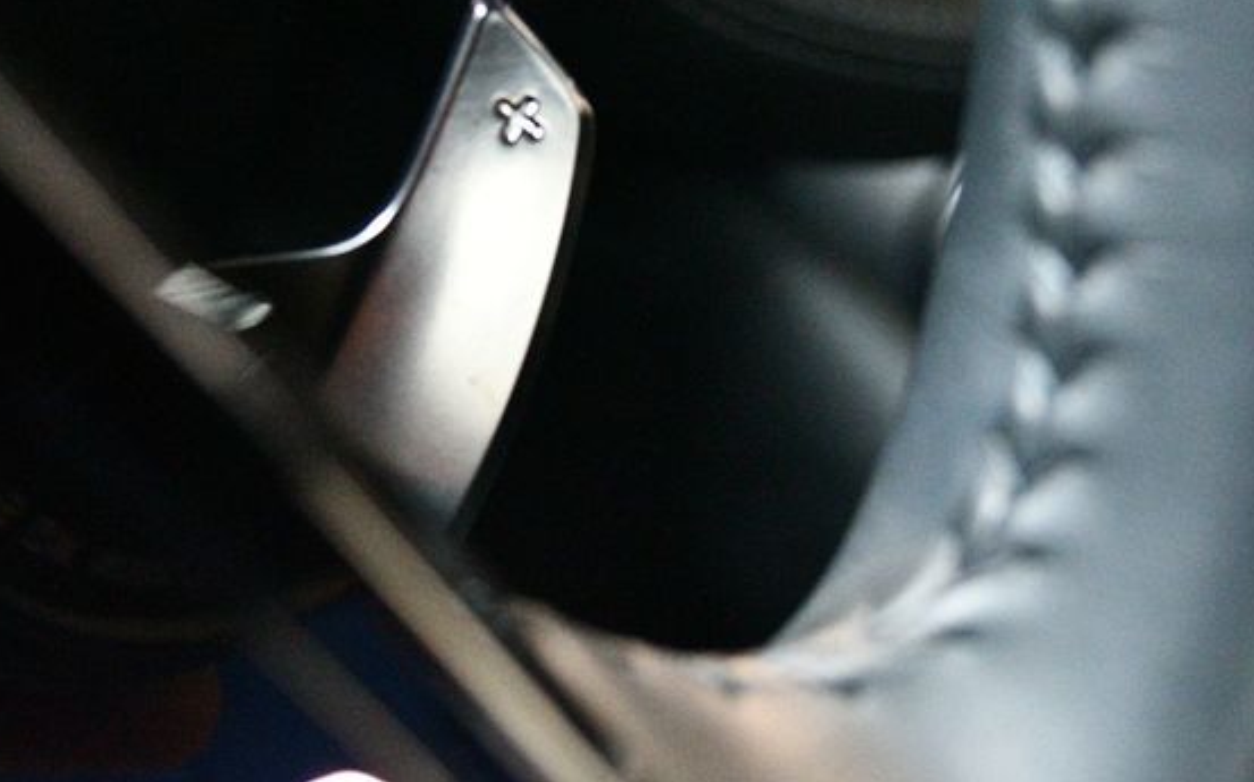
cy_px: 360
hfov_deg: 43.5
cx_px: 617
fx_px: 1571
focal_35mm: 46
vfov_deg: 27.9
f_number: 4.2
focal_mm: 26
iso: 12800
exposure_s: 1/25
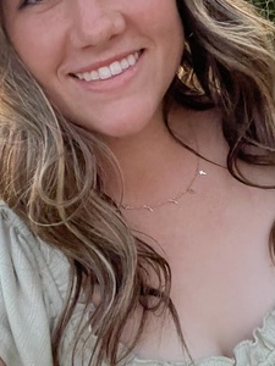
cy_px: 76
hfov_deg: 29.0
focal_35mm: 50
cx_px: 177
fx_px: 530
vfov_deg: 36.9
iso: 400
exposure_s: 1/32
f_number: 2.2
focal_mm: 2.71
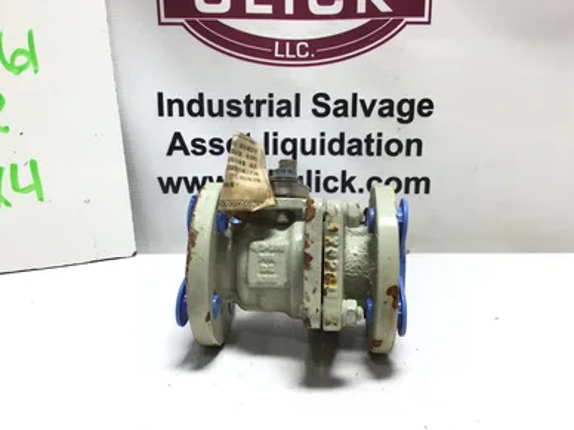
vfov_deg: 44.2
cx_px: 290
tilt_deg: -12.9
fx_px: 531
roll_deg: +0.6
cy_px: 214
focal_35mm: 32
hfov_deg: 56.8
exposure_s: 1/100
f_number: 2.4
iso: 25
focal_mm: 3.3
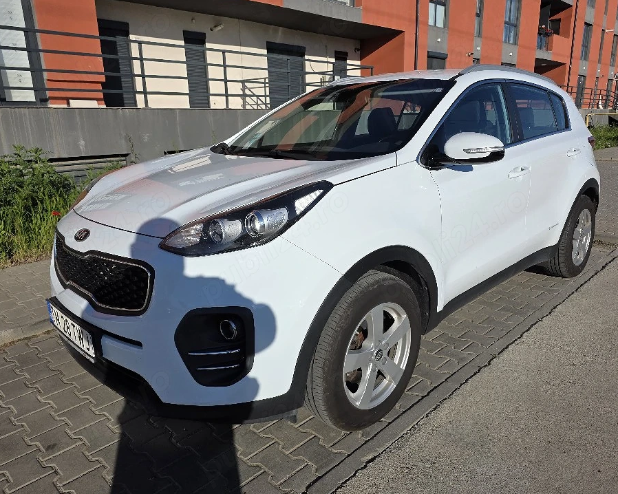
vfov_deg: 56.8
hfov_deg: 68.1
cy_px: 252
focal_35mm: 25
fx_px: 457
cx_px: 320
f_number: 1.7
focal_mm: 6.3
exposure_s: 1/10000
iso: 64
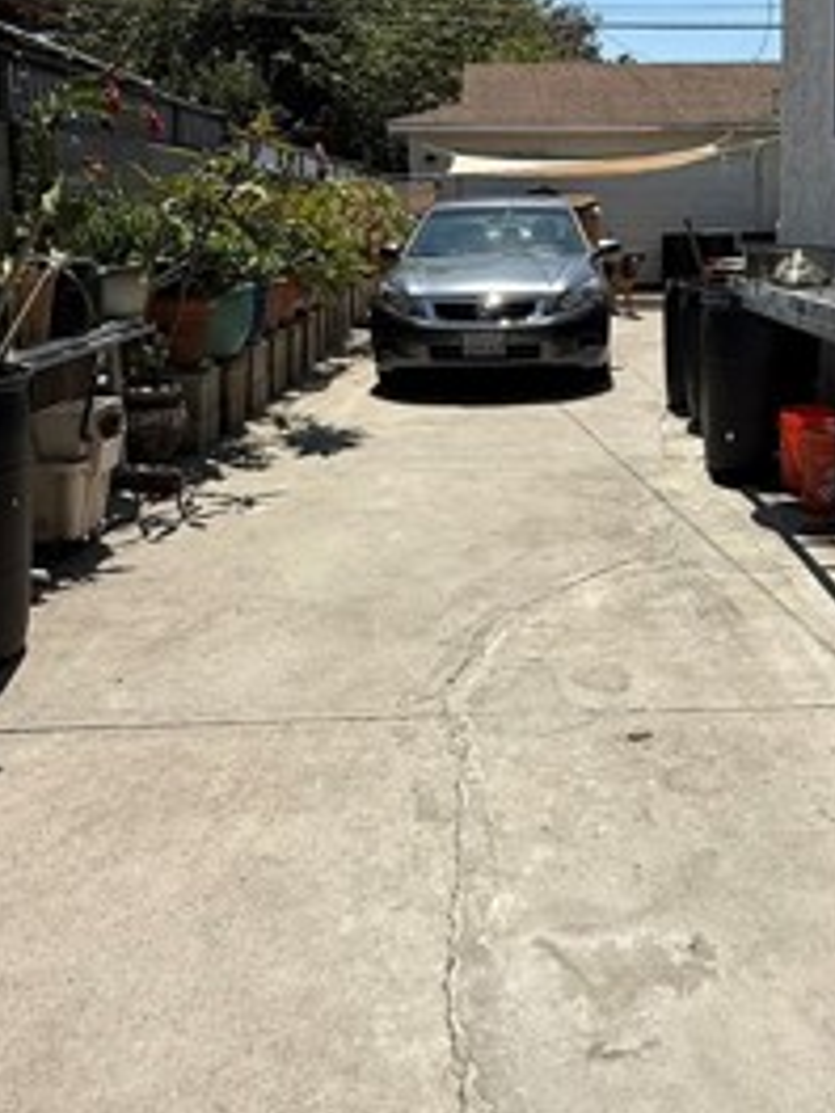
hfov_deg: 41.2
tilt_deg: -4.7
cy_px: 316
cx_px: 569
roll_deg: +0.4
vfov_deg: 52.2
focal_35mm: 34
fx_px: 1094
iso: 50
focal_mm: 2.22
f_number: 2.2
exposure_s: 1/2611
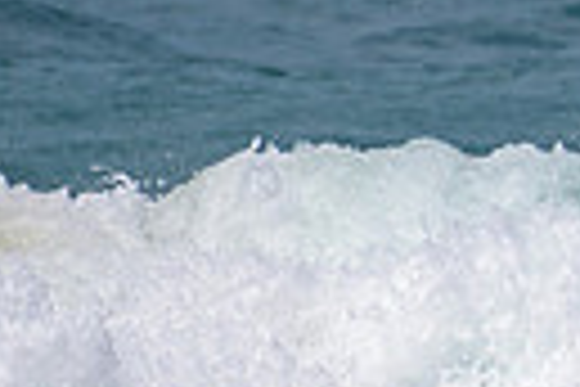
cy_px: 174
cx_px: 1447
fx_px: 44544
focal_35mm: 2765
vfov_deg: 0.5
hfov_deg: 0.7
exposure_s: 1/2000
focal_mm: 500
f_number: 5.6
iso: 72
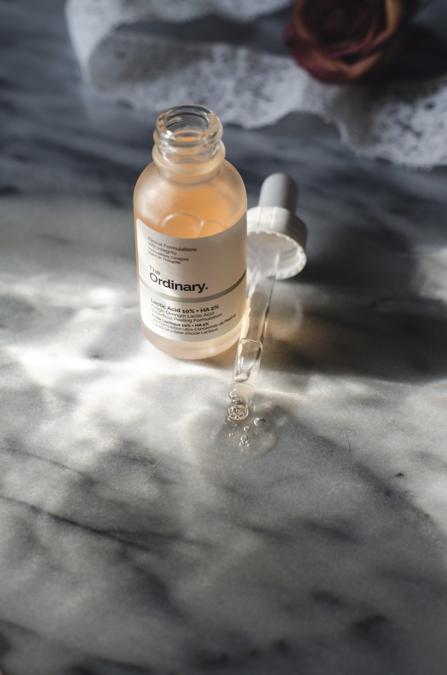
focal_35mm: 75
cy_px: 338
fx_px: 1403
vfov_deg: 27.0
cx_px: 224
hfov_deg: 18.1
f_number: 4
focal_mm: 50
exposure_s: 1/500
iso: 200
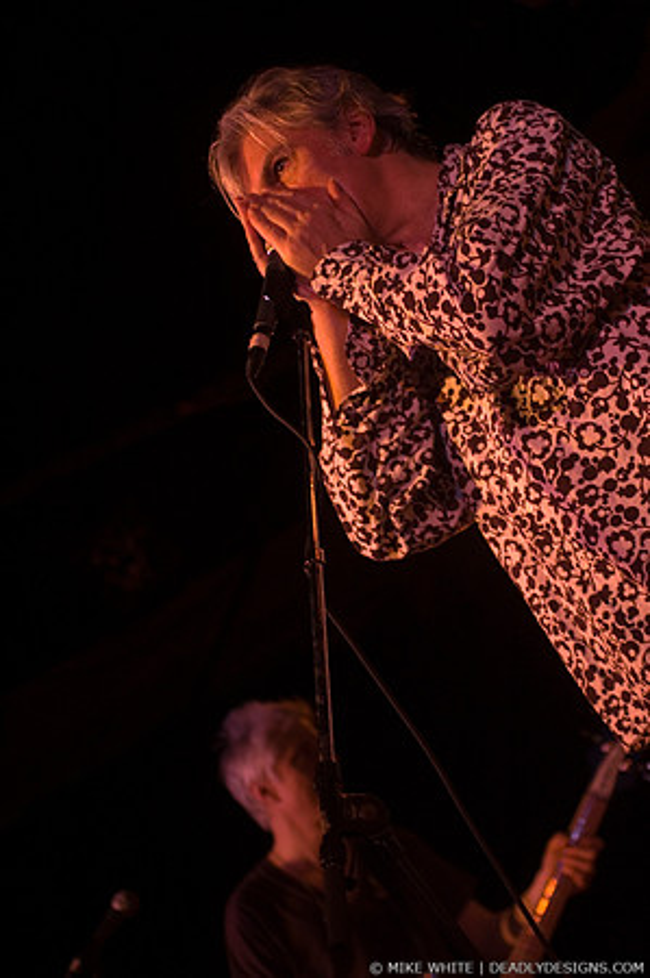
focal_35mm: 78
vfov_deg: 26.0
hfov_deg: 17.5
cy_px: 489
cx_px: 325
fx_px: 2117
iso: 800
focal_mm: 52
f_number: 2.8
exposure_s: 1/40
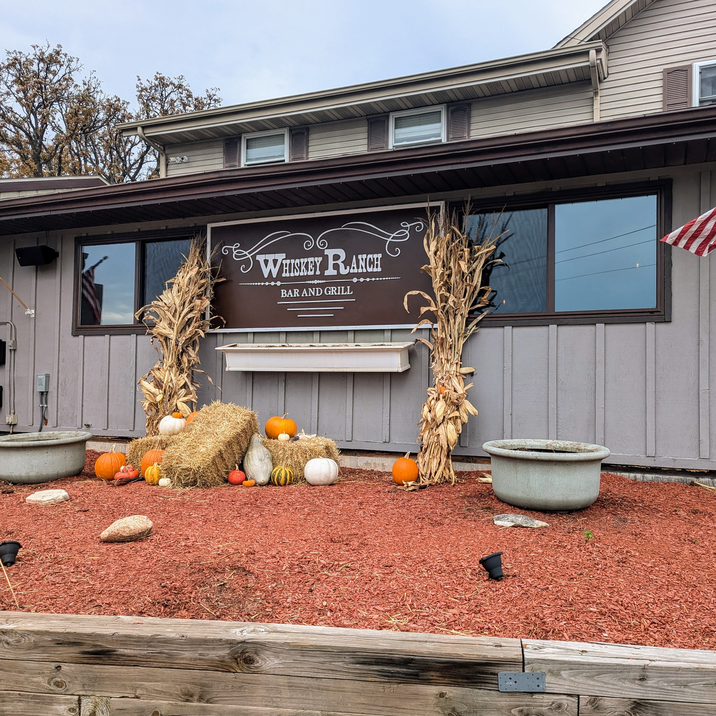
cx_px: 395
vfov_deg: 55.6
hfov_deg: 55.5
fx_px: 679
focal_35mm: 29
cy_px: 362
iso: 54
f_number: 1.85
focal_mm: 6.81
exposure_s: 1/906
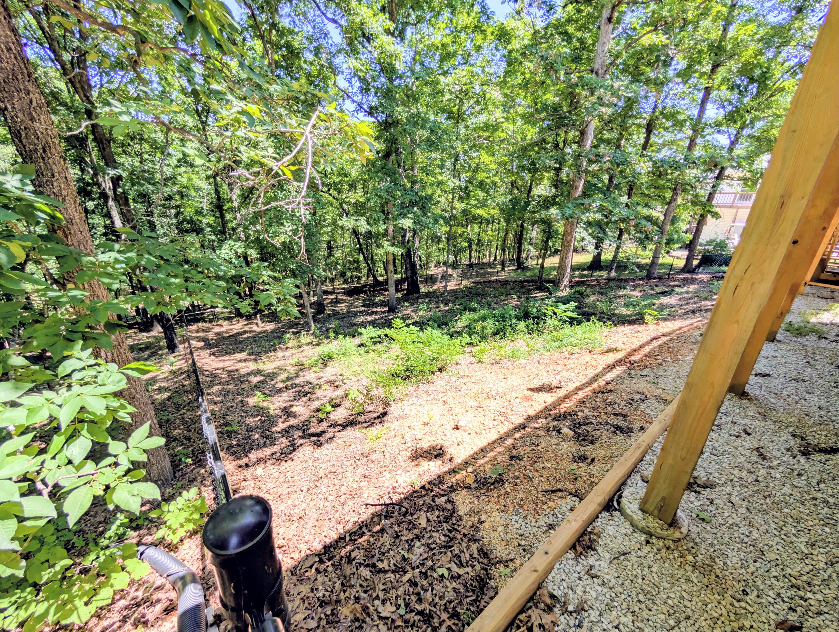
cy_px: 316
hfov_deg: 110.5
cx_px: 420
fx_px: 291
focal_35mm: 12
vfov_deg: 94.6
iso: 48
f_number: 1.7
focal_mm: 2.02
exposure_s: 1/715
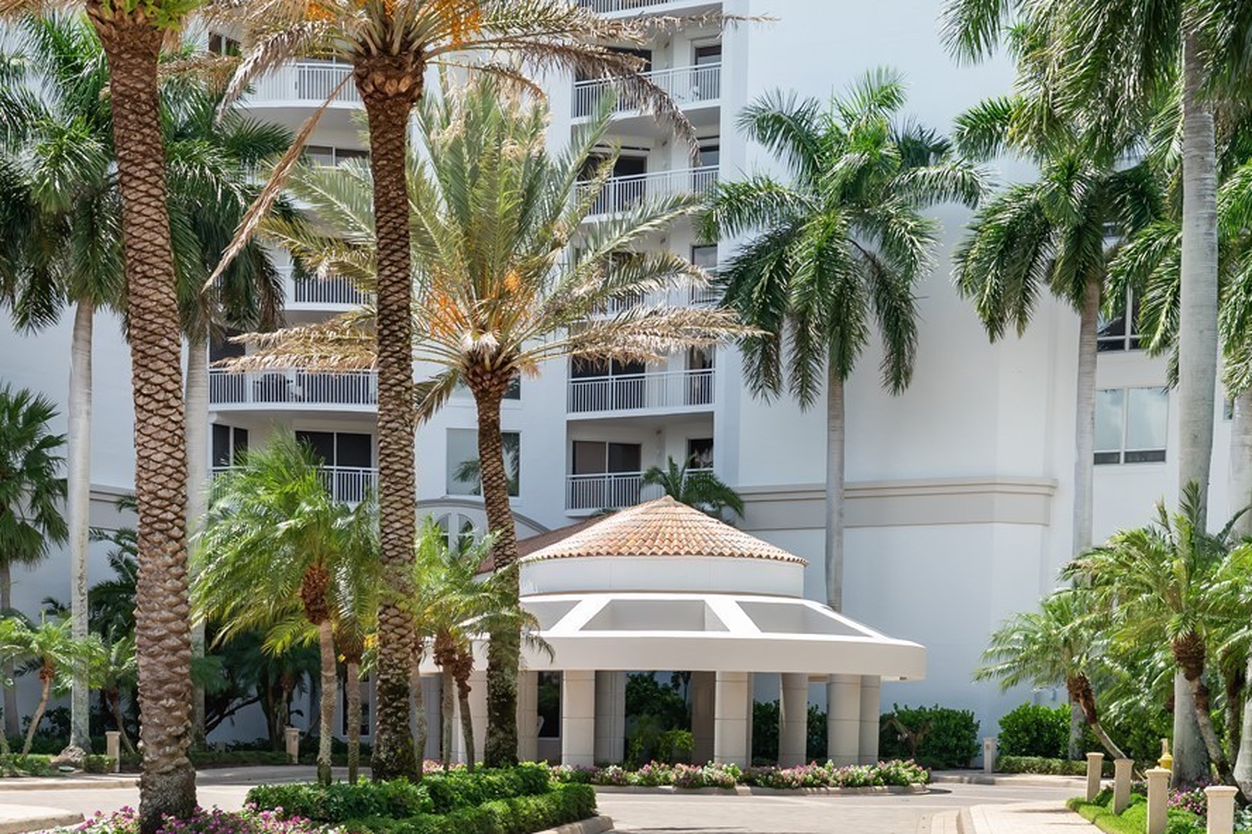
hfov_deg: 30.5
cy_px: 502
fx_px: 2295
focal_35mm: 66
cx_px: 570
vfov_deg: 20.6
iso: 500
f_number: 5.6
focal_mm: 54
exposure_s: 1/1000
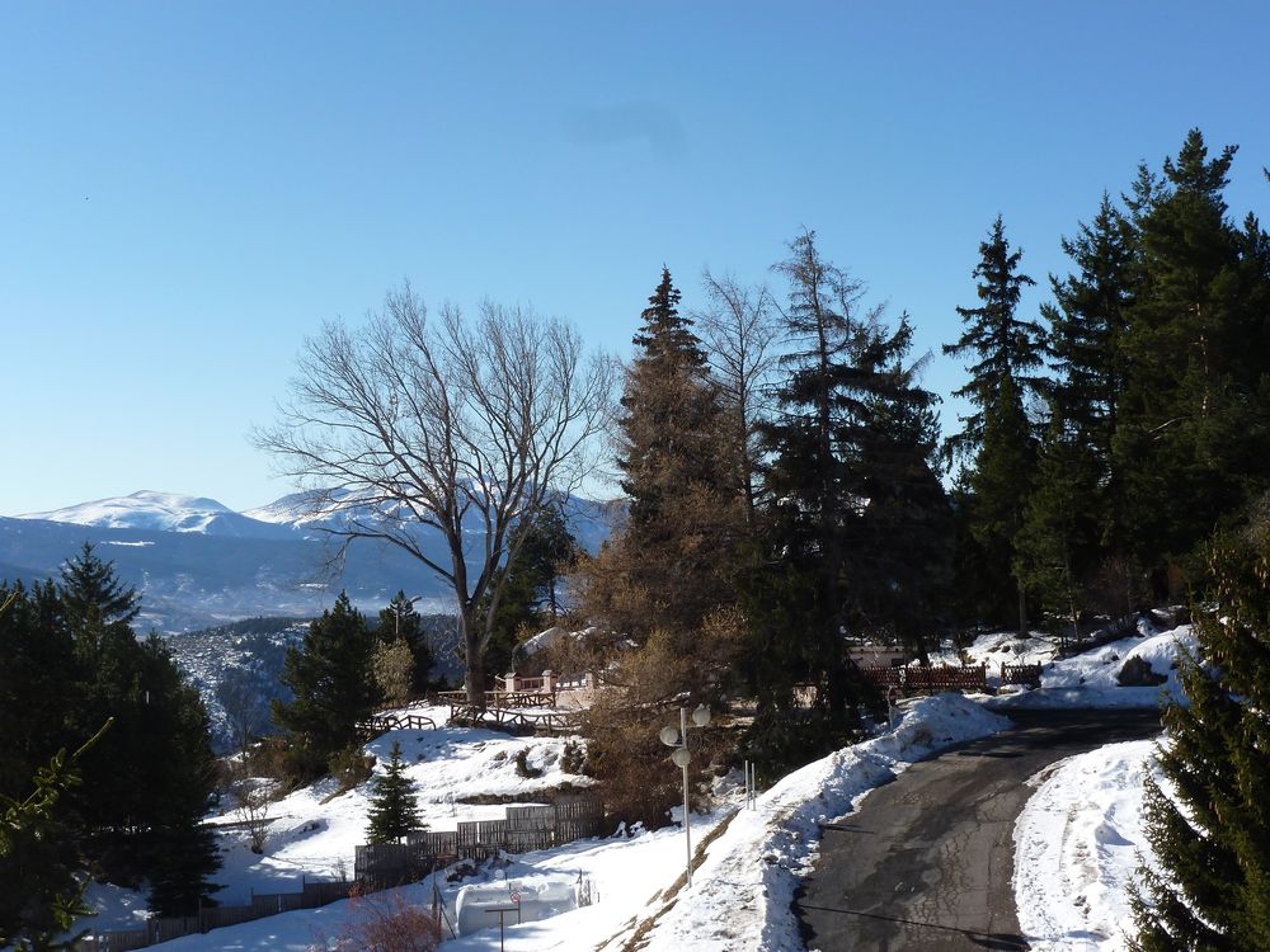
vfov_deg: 29.7
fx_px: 1798
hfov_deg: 38.9
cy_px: 476
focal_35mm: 49
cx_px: 635
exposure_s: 1/400
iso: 100
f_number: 5
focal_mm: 8.7
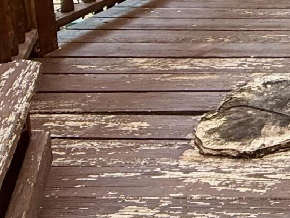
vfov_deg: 16.1
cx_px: 626
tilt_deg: -5.0
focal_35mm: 78
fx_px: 654
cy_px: -173
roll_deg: +0.1
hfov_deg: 16.5
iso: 64
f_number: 2.2
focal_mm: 2.22
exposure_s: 1/158
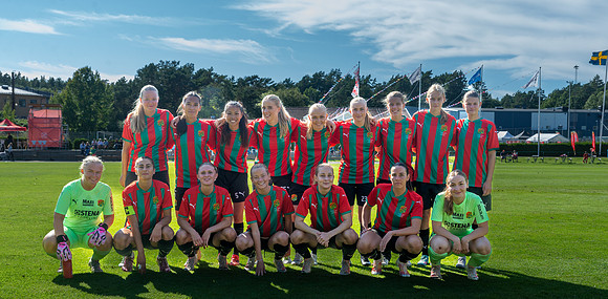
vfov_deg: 22.2
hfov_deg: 43.8
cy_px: 203
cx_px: 304
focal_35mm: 48
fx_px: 757
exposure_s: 1/1000
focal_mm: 44
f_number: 5.6
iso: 560
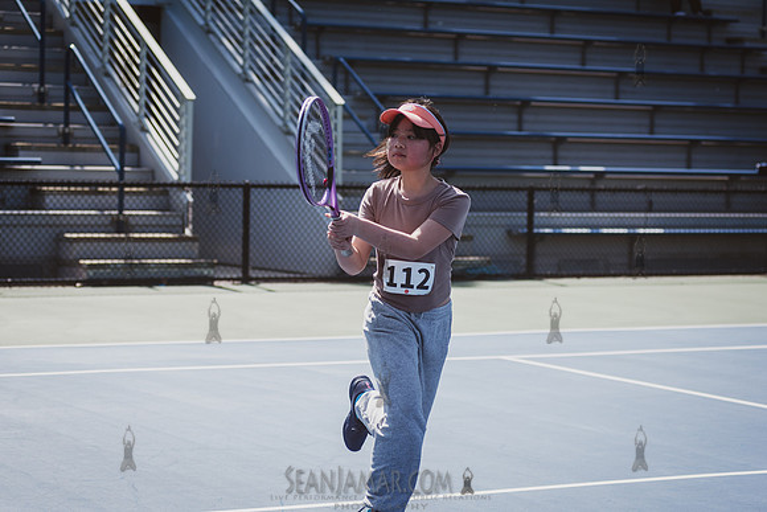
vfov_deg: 15.0
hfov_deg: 22.3
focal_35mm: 91
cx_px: 384
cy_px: 256
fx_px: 1947
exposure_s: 1/2500
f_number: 3.5
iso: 200
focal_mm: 80
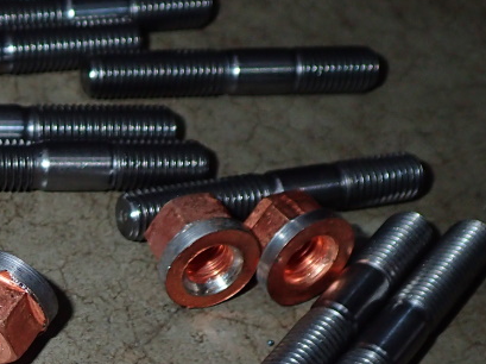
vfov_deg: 15.4
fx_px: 1319
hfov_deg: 20.0
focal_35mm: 94
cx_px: -48
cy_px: 381
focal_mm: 5.87
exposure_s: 1/30
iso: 200
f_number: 7.1
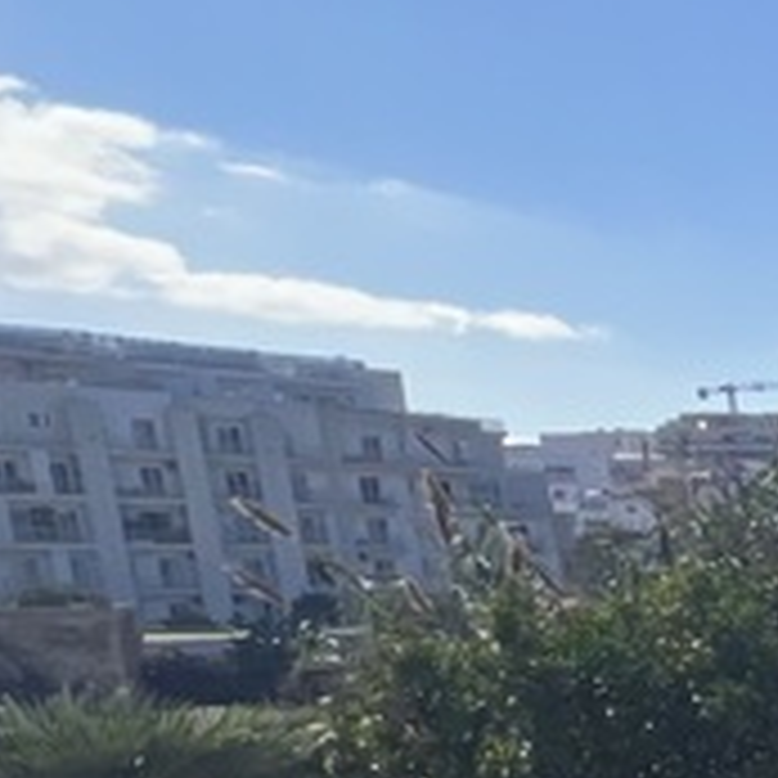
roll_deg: +0.9
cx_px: 2150
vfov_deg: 23.5
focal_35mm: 68
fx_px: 1729
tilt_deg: -10.9
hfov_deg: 12.8
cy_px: 899
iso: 32
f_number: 1.8
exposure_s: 1/827
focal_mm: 1.57
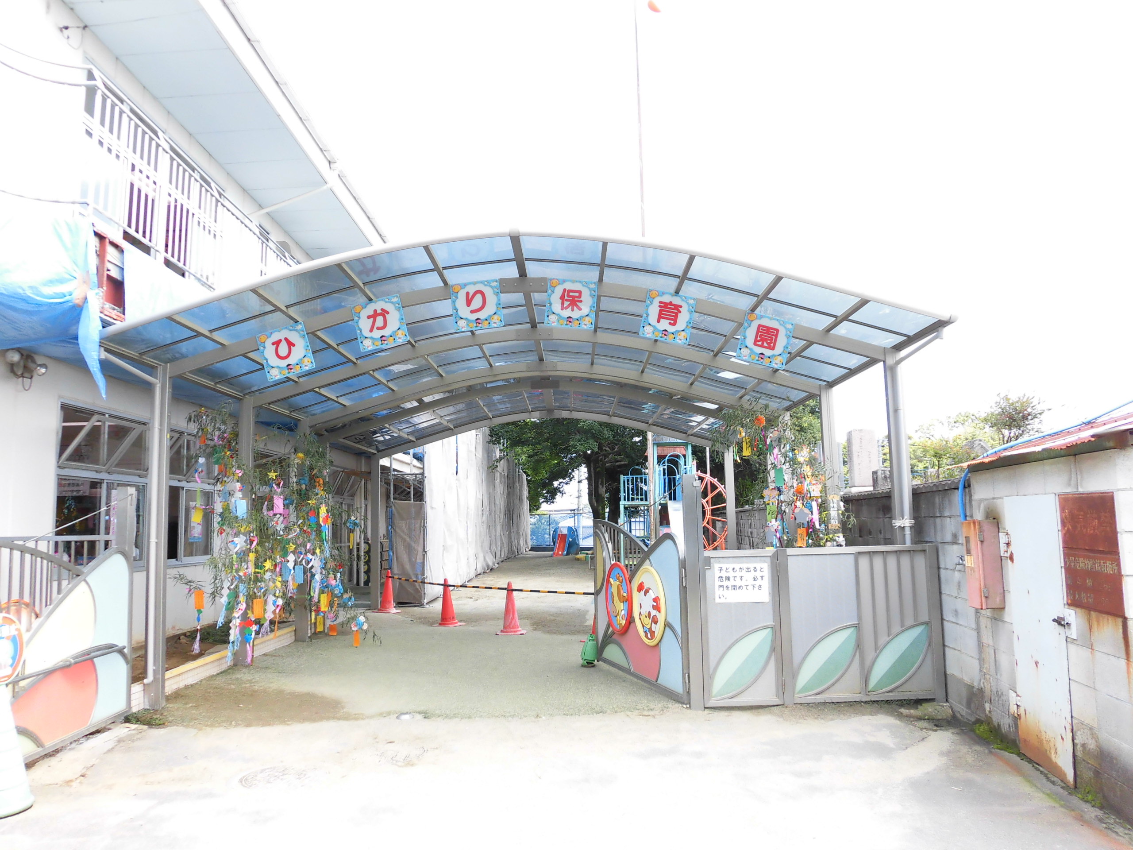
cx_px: 566
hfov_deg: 71.6
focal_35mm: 24
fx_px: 786
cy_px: 425
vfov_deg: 56.8
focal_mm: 4.3
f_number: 3.1
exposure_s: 1/160
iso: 100
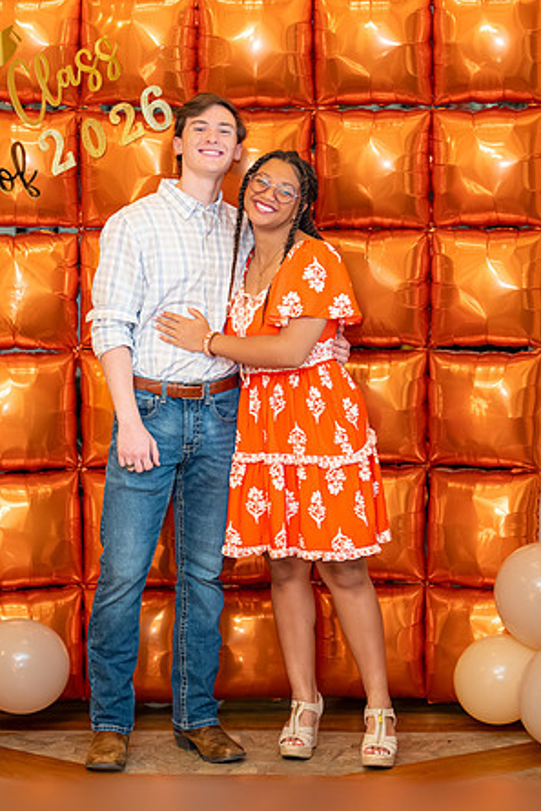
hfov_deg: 15.2
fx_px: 2027
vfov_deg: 22.6
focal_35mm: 90
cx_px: 267
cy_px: 410
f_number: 1.2
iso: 1000
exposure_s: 1/400
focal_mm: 50
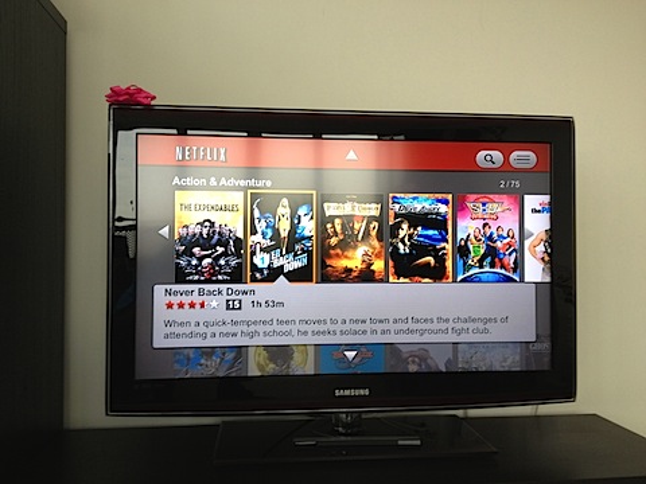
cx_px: 323
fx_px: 653
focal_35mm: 35
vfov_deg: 40.7
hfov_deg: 52.6
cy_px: 242
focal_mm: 4.28
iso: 64
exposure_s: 1/20
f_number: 2.4
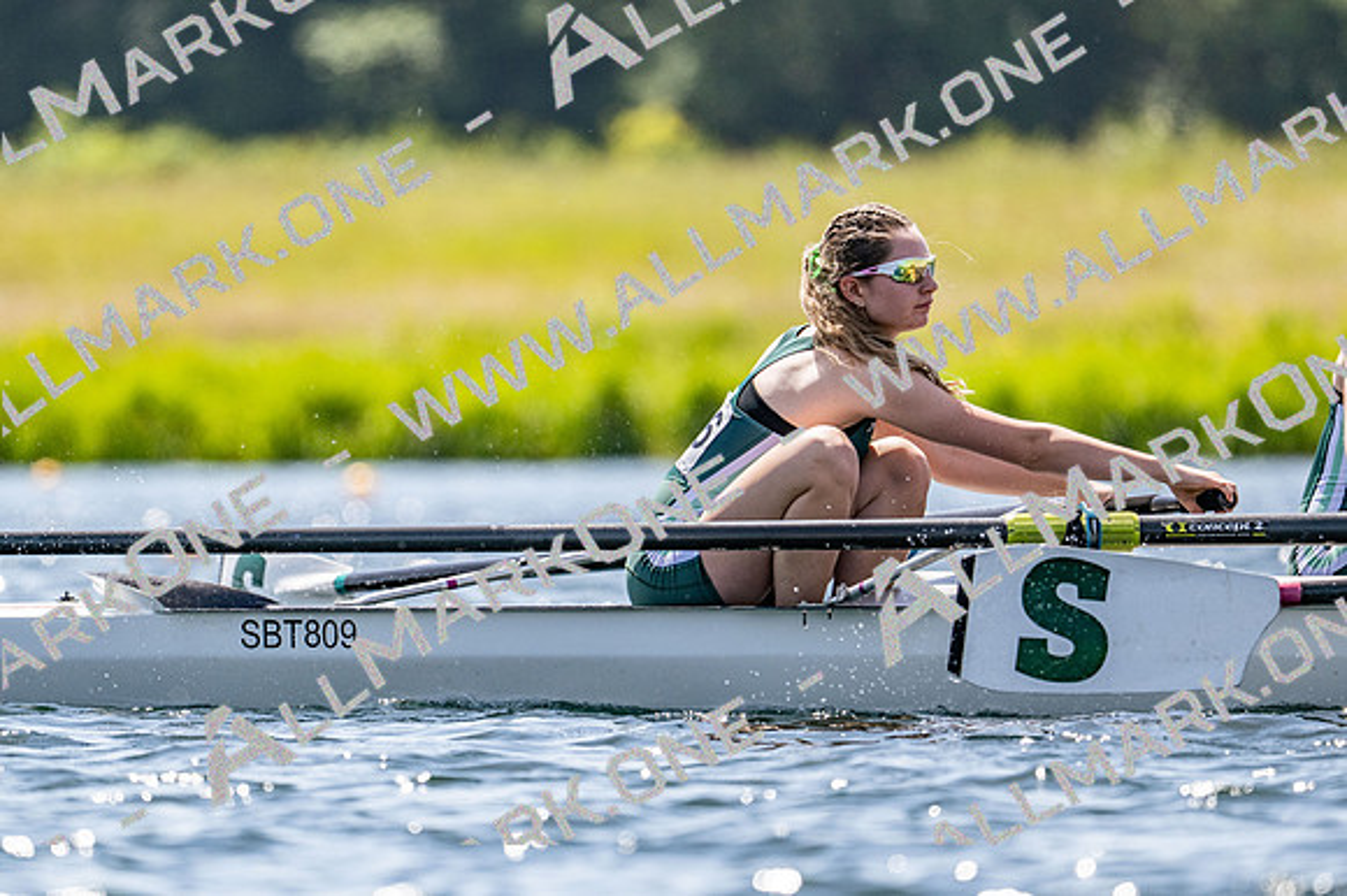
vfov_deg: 2.3
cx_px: 674
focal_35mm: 600
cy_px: 448
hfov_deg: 3.4
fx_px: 22436
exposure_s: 1/2500
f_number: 4.5
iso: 250
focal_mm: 400
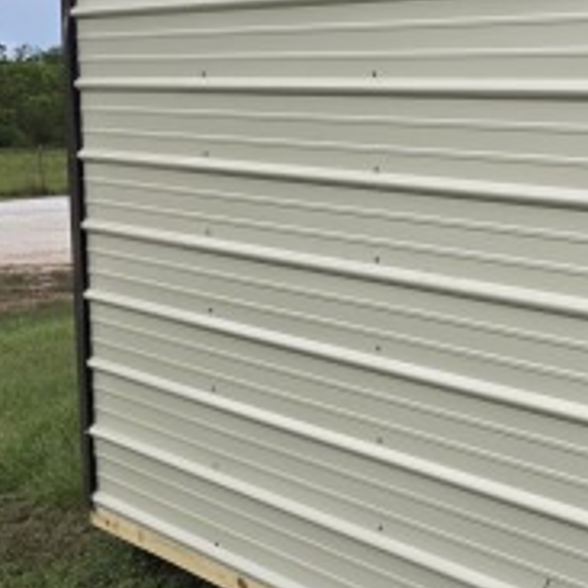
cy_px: 247
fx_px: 1364
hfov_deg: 20.5
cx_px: 903
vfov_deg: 24.3
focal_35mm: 71
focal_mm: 6.3
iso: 80
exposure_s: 1/6150
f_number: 1.7
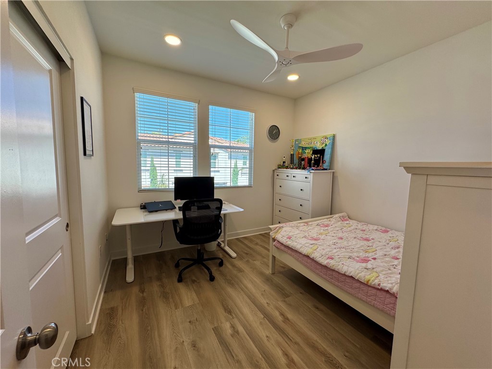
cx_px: 246
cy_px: 184
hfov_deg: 102.1
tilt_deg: -4.7
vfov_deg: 85.7
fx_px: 199
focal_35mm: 14
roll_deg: -1.2
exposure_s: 1/145
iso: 40
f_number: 2.2
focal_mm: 2.22
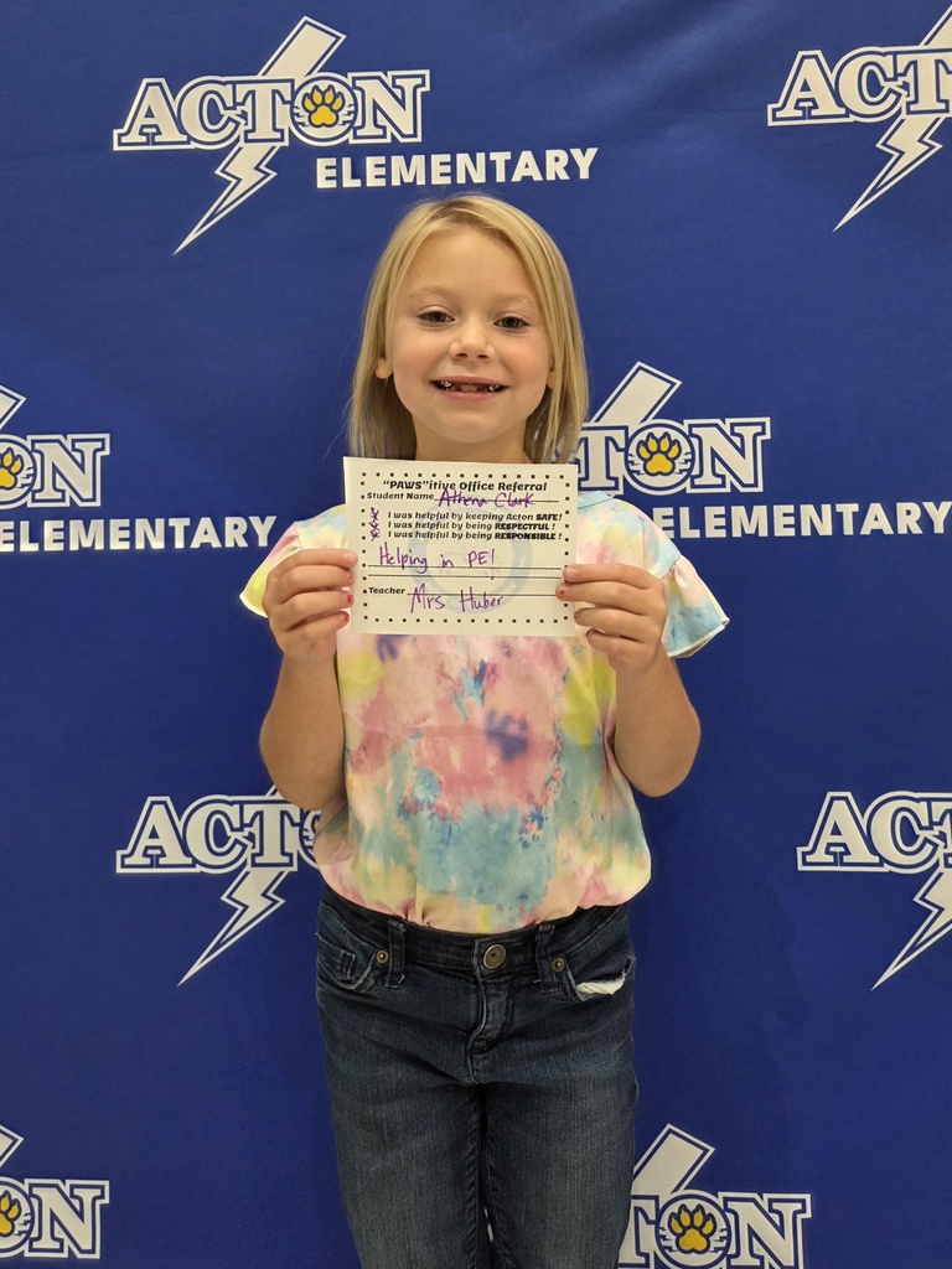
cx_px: 476
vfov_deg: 73.9
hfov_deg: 58.9
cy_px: 634
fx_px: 843
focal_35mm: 23
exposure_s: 1/120
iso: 500
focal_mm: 5.4
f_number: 1.8
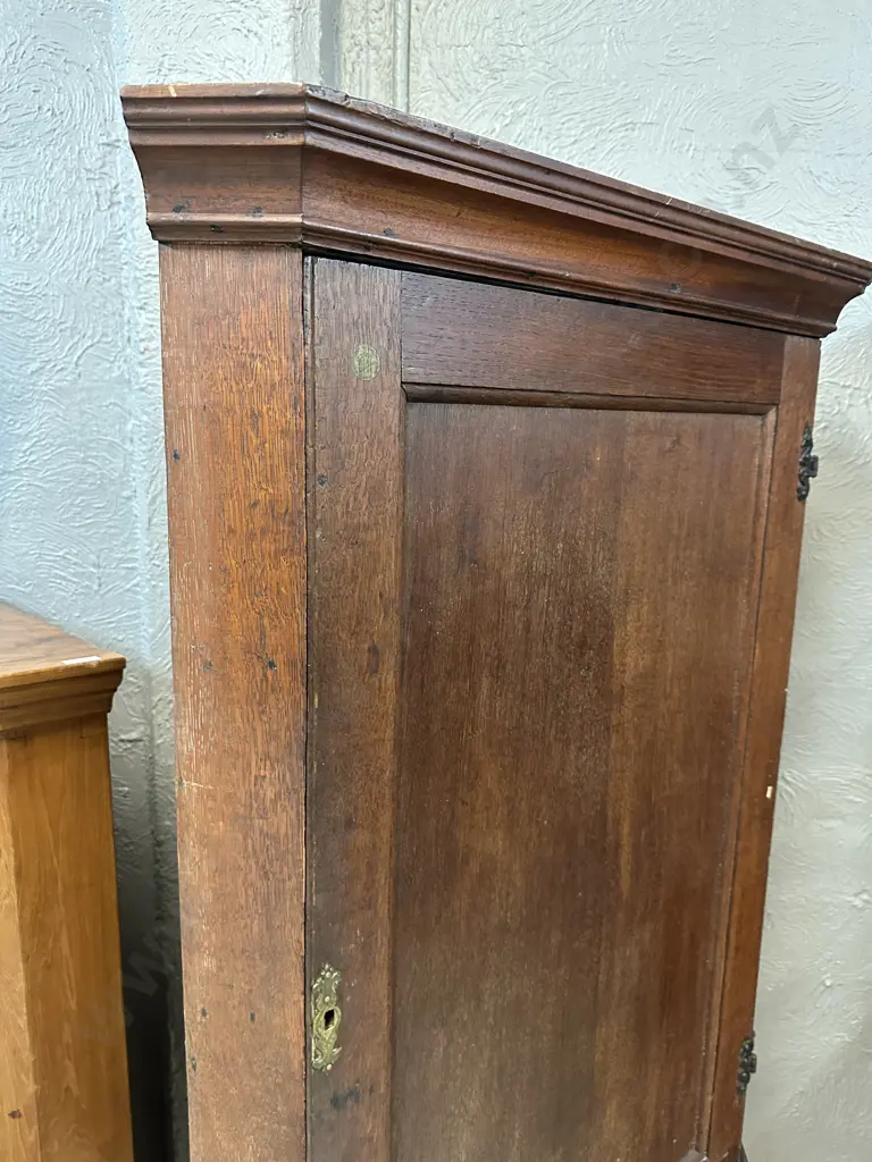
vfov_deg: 71.6
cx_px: 436
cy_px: 581
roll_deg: -0.7
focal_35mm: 24
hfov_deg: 56.8
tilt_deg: -8.6
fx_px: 806
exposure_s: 1/50
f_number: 1.78
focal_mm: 6.86
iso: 640
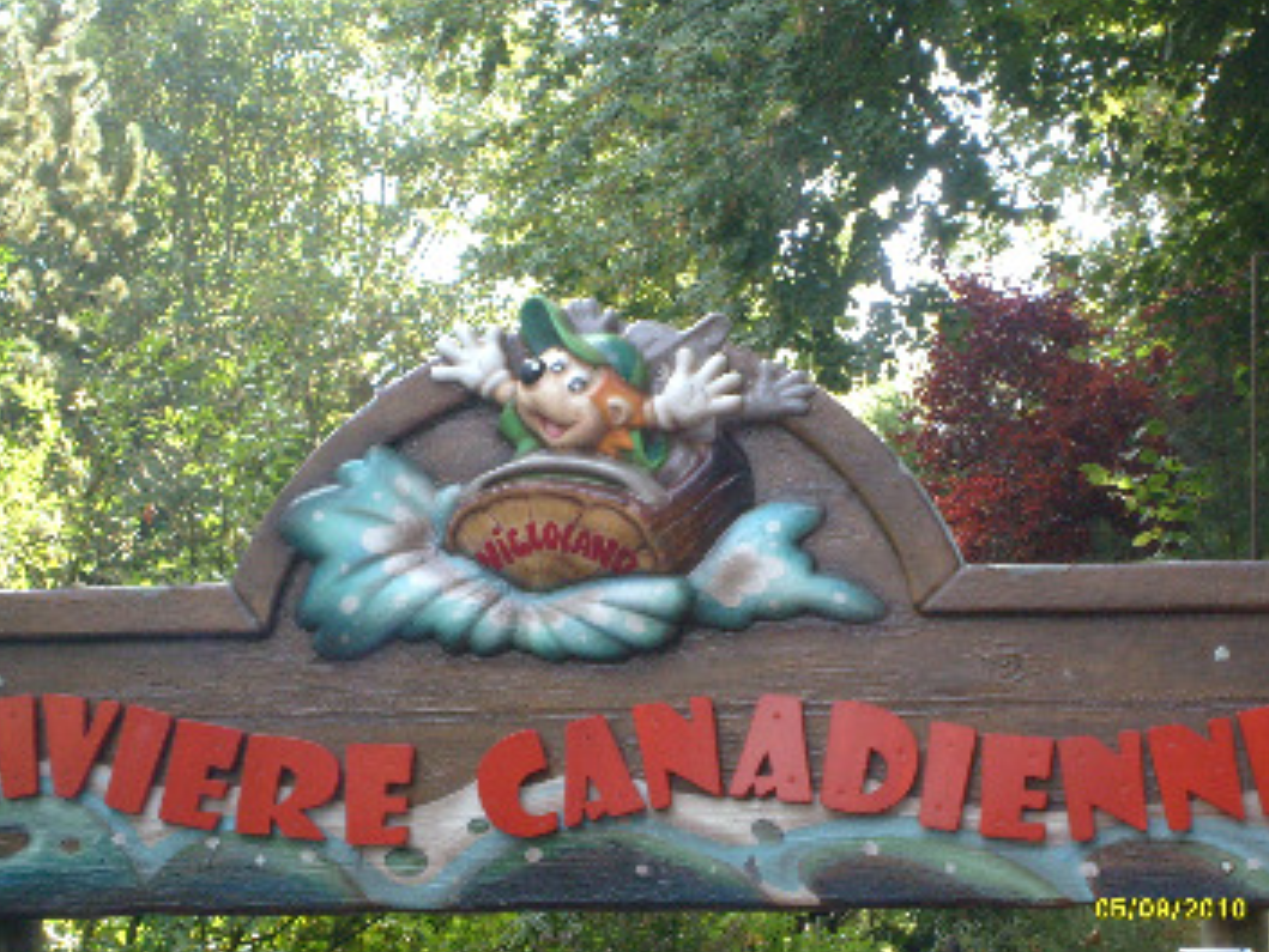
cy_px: 451
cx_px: 626
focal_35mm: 120
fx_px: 4401
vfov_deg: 12.4
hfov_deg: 16.4
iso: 160
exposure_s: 1/90
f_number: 4.9
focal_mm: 17.4
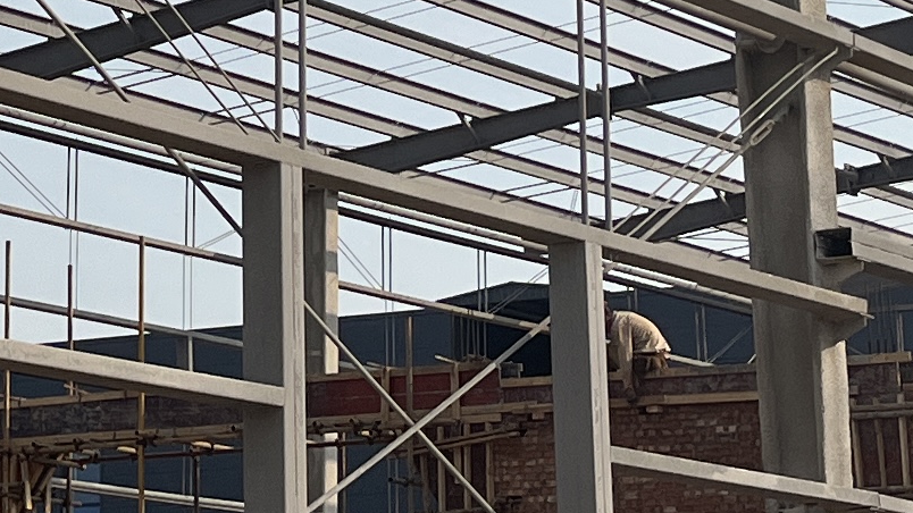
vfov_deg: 8.4
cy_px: -254
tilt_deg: +16.1
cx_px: 35
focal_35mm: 142
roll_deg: -0.6
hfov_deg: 14.9
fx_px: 3437
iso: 50
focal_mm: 5.1
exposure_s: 1/5556
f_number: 1.6
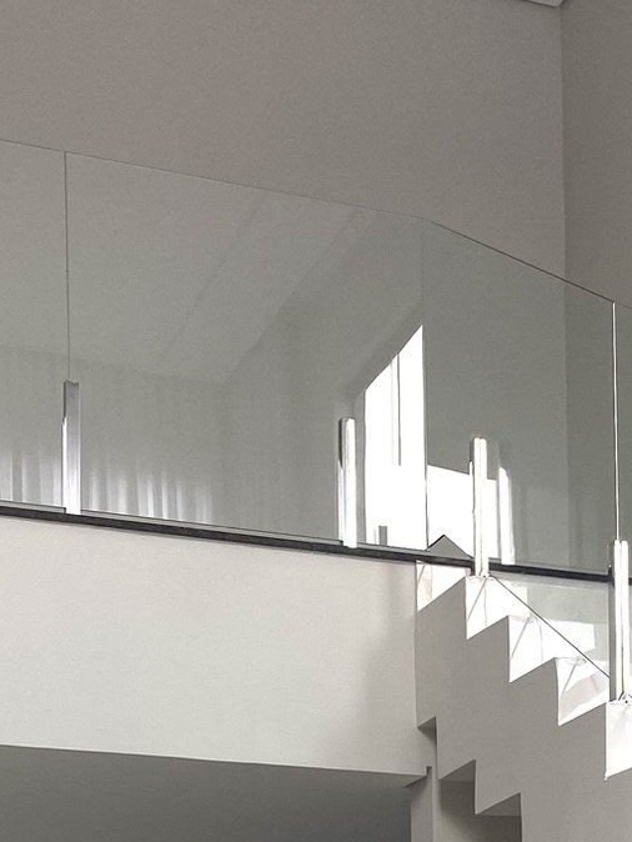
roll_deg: +0.2
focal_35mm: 79
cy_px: 1157
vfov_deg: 21.7
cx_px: 432
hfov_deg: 18.6
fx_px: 1922
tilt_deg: +1.4
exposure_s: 1/299
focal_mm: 4.25
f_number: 1.8
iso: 32
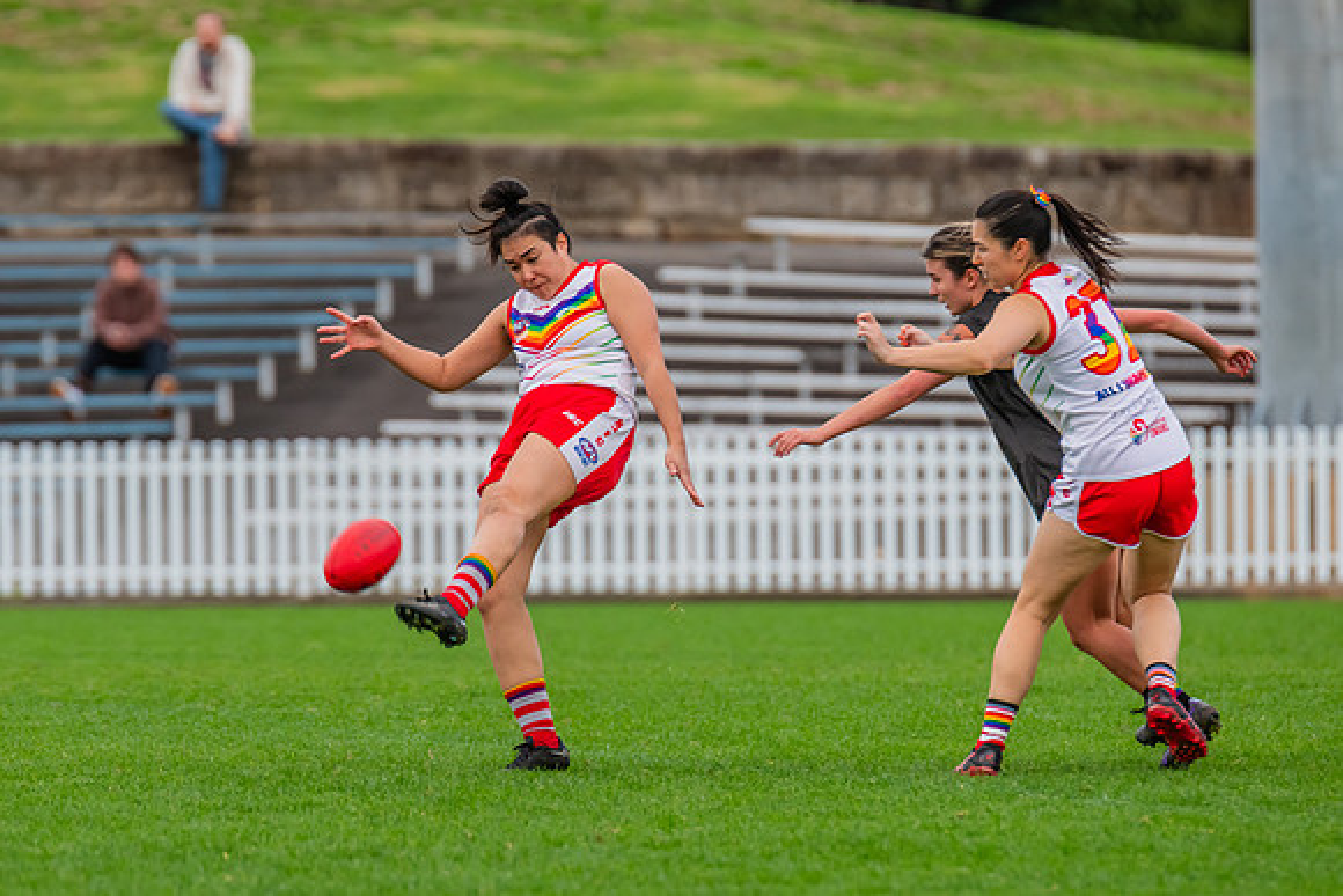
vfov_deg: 2.5
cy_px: 518
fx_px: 20347
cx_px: 592
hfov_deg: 3.8
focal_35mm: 545
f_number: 5.6
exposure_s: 1/1000
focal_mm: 420
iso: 800
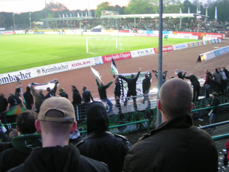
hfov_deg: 49.0
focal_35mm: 38
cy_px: 86
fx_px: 251
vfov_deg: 37.7
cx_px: 114
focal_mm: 5.8
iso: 200
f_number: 2.8
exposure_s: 1/15
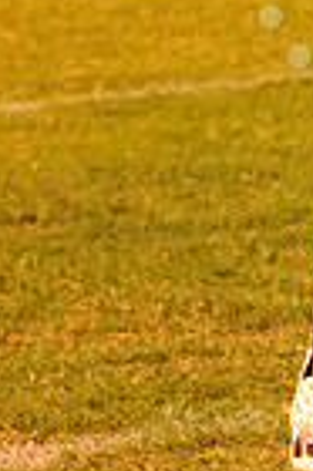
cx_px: 606
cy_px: -198
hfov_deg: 2.6
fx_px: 6785
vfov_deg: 4.0
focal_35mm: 519
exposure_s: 1/160
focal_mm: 125
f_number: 5
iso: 5000
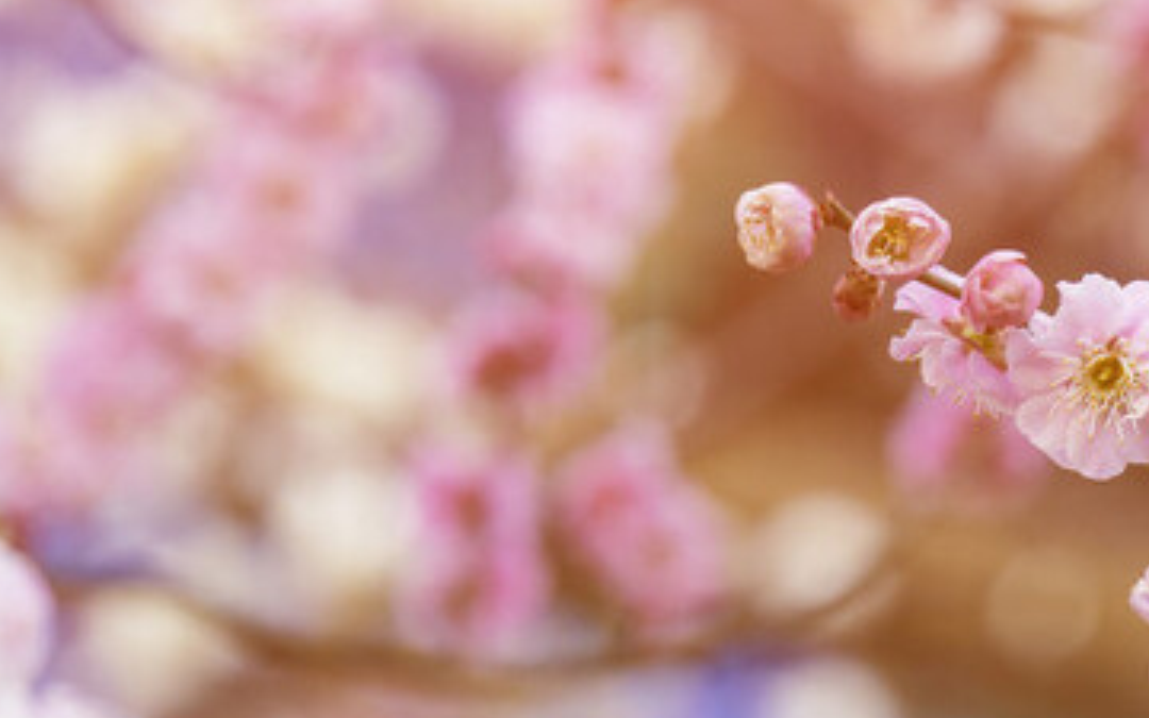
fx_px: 21262
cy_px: 589
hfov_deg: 3.1
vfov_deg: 1.9
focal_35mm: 679
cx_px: 1711
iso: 200
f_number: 8
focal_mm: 200
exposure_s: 1/60
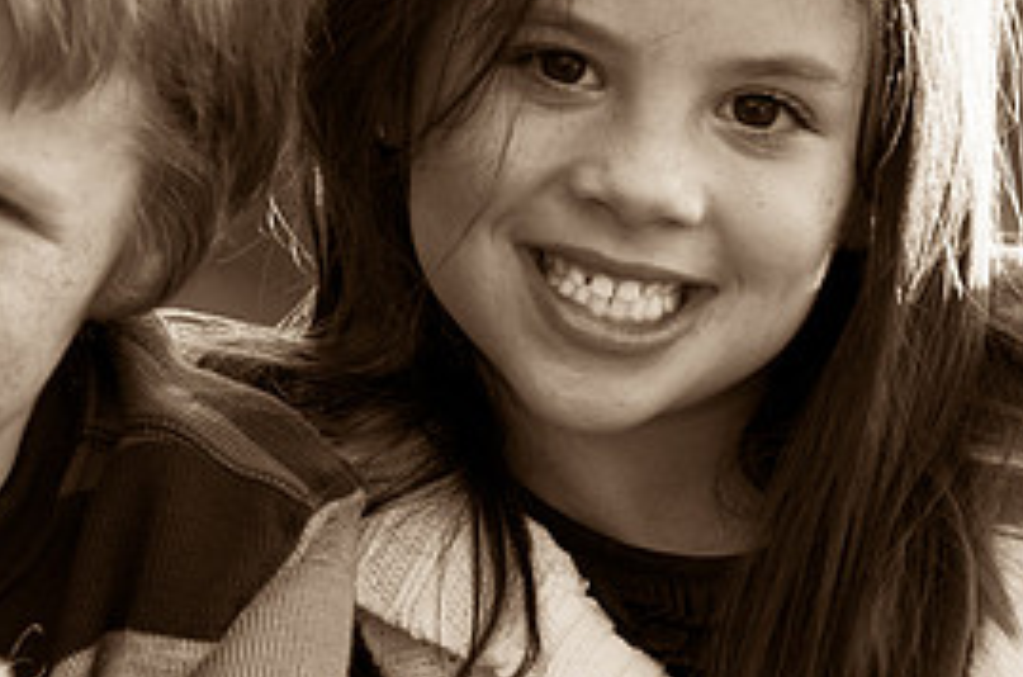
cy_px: 276
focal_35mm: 421
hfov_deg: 4.9
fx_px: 11935
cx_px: 236
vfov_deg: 3.2
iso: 200
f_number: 4.5
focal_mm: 130
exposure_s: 1/125
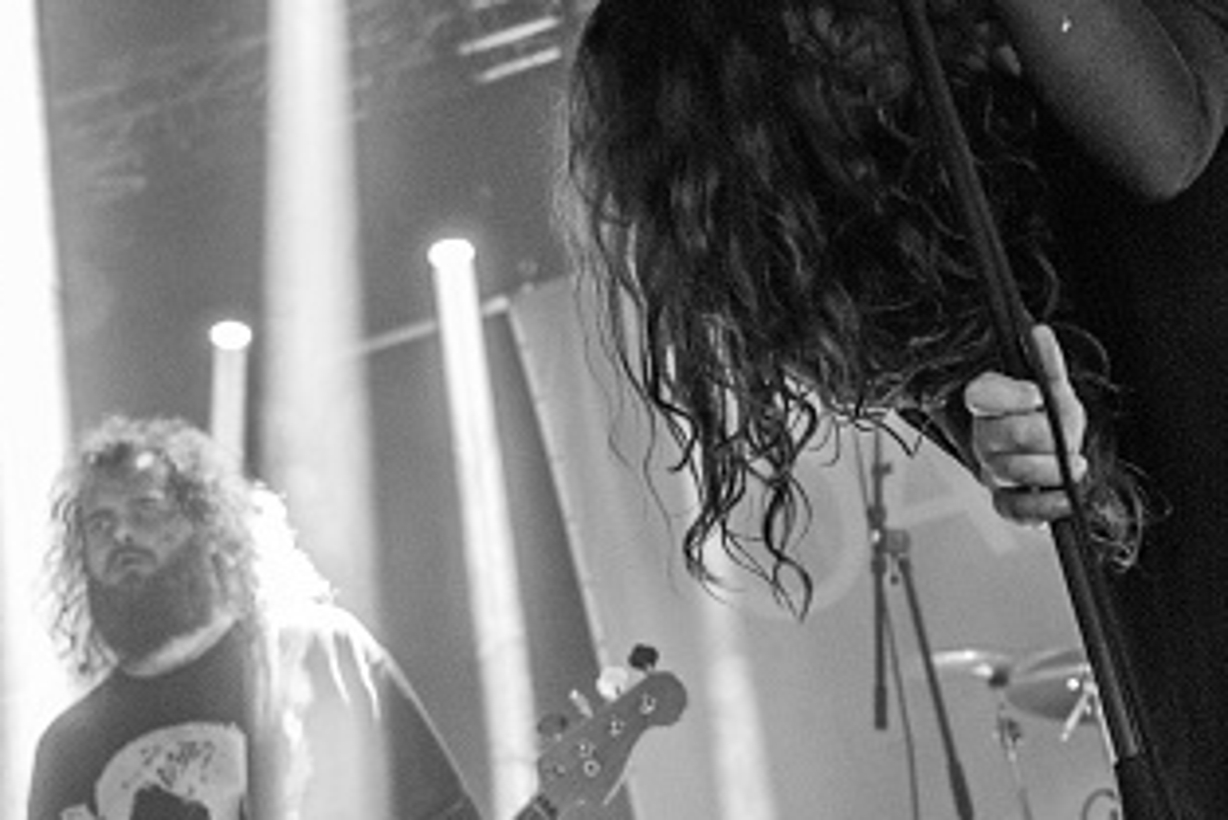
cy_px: 261
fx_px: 3140
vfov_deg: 14.8
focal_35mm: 92
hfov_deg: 21.9
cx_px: 914
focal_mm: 40
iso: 4000
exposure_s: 1/40
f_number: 4
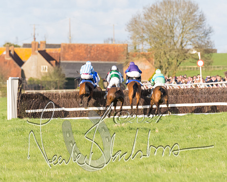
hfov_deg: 4.1
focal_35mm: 474
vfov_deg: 3.3
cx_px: 113
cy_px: 71
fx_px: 3183
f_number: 4
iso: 400
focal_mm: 200
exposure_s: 1/1600
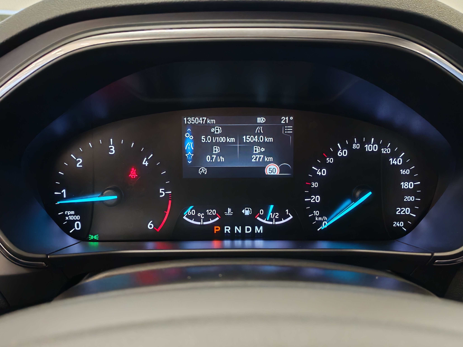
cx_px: 232
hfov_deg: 52.6
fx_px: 468
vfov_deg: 40.7
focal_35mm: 35
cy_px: 174
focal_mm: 6.12
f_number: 1.9
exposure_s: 1/50
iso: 2500
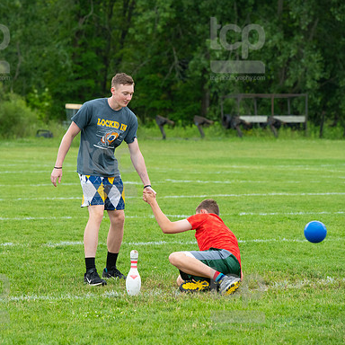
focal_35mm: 212
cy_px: 173
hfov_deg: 8.2
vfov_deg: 8.3
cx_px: 111
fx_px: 2390
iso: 1250
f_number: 5.6
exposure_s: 1/1000
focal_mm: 165
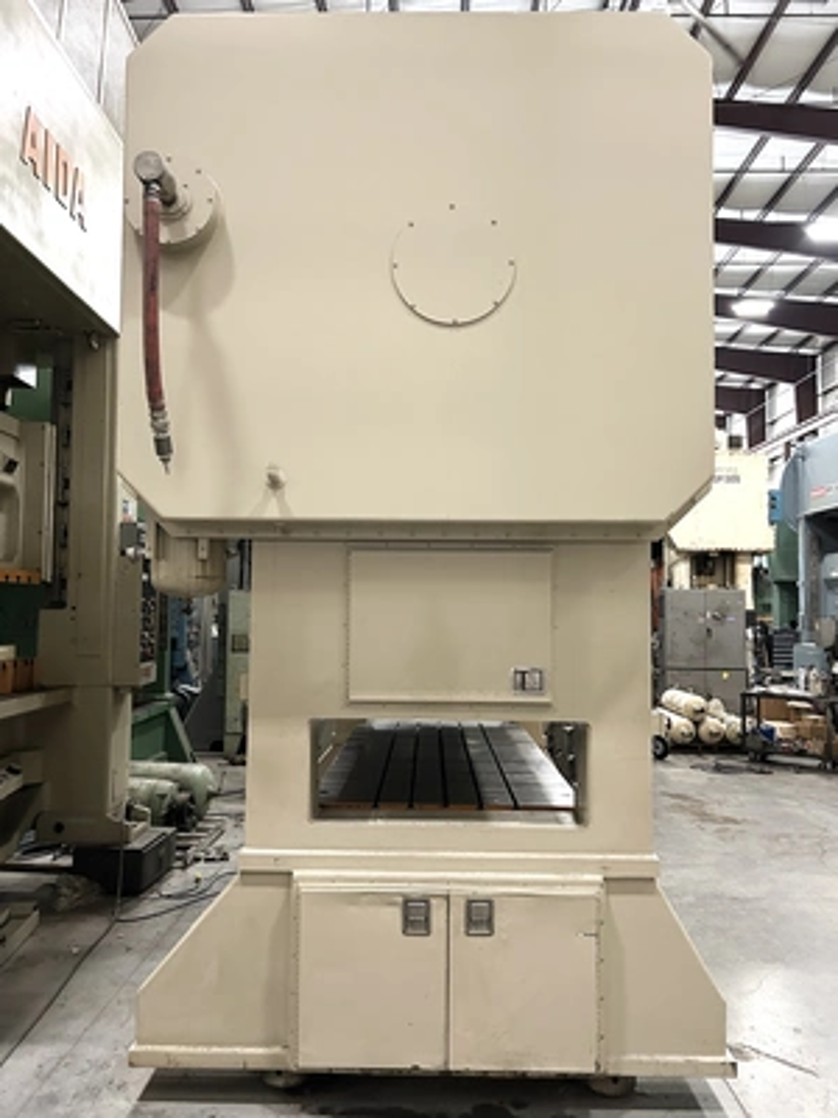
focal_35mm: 26
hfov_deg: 53.1
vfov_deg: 67.3
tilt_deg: +4.0
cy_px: 559
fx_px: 839
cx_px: 419
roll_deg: +0.2
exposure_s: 1/60
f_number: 1.5
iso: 500
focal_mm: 5.7
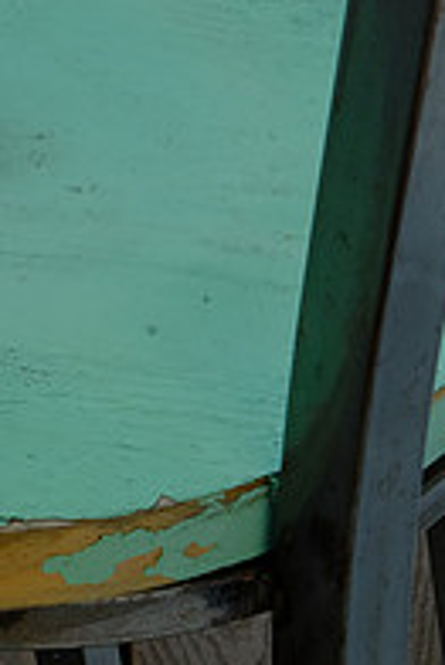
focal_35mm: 198
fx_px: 3664
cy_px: -170
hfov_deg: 6.9
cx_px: -131
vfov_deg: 10.2
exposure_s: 1/10
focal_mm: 44.4
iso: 200
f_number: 22
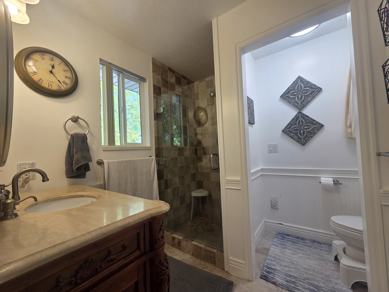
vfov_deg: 89.9
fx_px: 146
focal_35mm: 13
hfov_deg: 106.2
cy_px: 146
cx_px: 194
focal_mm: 2.2
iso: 100
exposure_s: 1/120
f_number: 2.2
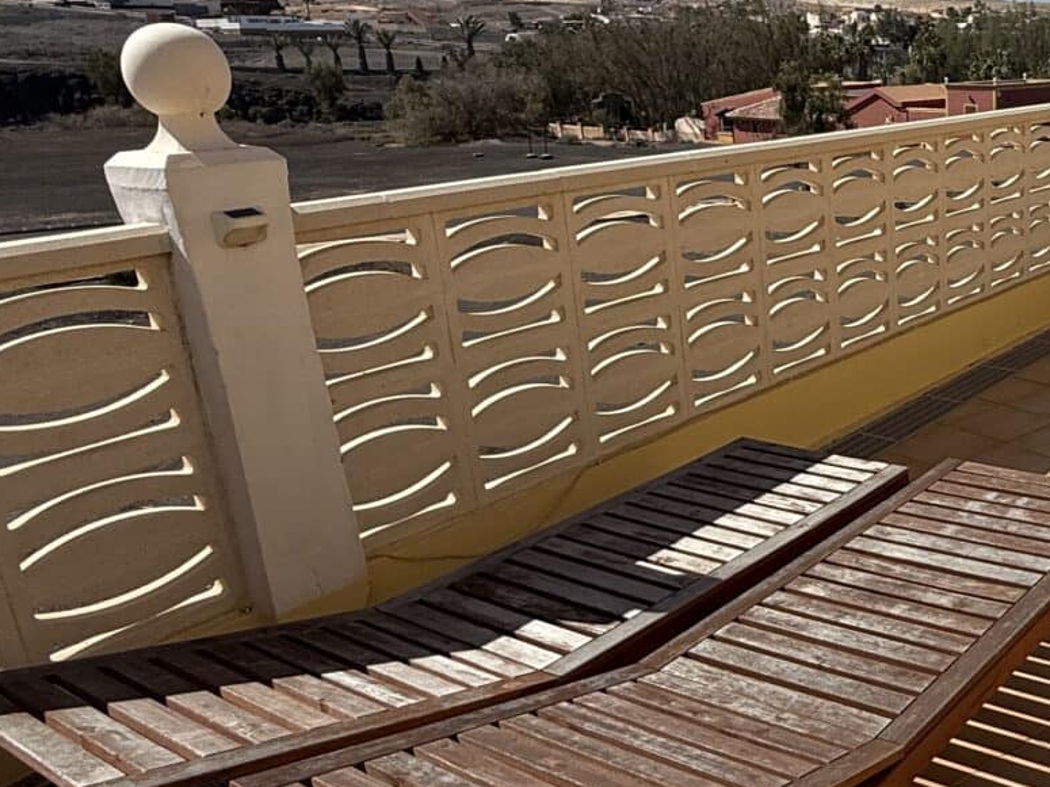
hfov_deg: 45.3
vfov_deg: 38.7
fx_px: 1122
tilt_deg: -16.2
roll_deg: +0.7
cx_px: 950
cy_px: 391
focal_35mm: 37
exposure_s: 1/3460
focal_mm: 2.22
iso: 50
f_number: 2.2
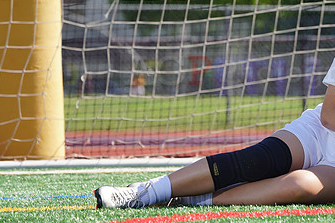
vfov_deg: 3.0
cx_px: 288
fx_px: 4222
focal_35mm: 454
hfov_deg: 4.5
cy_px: 65
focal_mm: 262
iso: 200
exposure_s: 1/250
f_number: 11
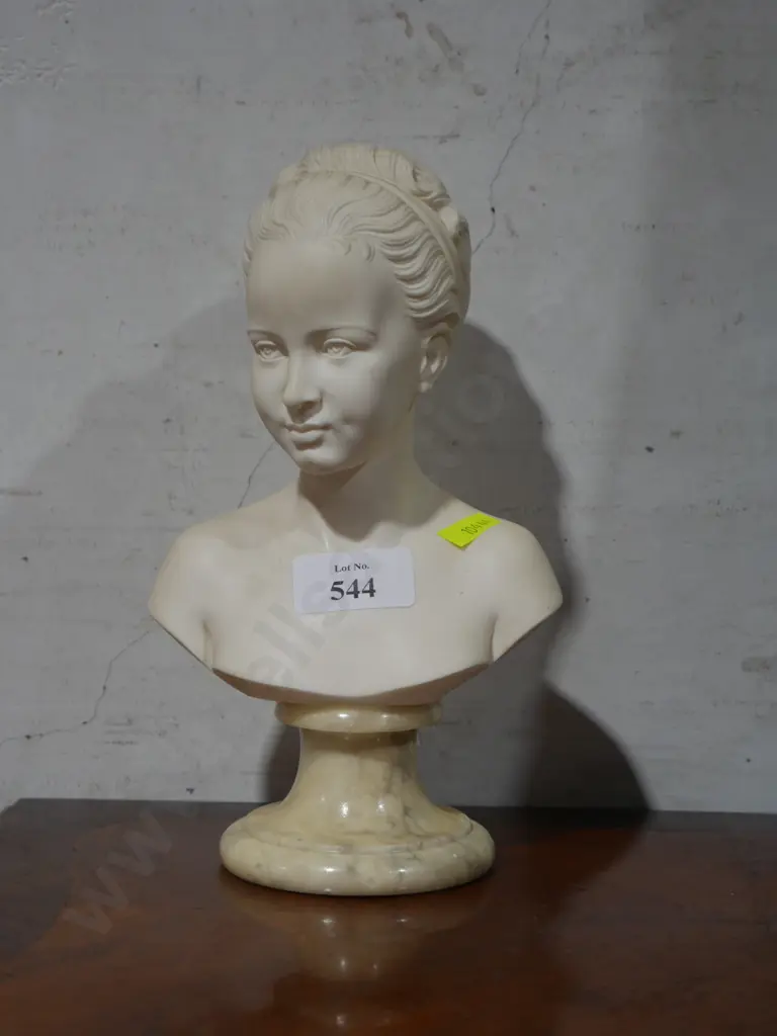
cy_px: 518
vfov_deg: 23.3
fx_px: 2514
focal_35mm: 84
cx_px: 388
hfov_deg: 17.6
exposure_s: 1/100
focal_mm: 42
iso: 800
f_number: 6.3
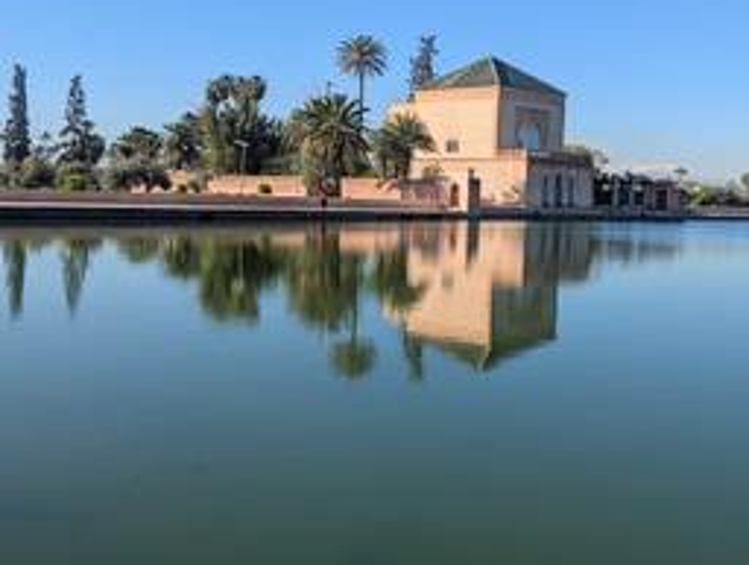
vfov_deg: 32.2
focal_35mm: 45
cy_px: 230
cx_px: 398
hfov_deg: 42.0
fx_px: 976
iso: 37
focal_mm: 6.81
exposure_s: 1/1855
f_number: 1.85
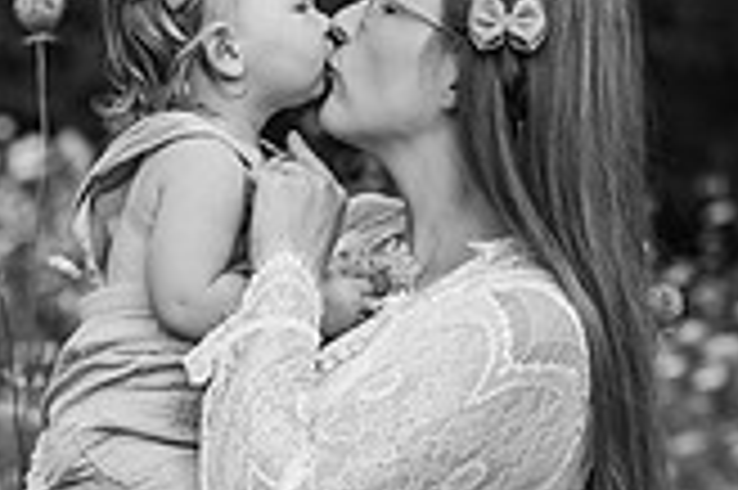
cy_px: 524
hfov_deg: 6.8
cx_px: -112
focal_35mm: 301
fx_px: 6164
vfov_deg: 4.5
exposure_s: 1/1250
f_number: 3.5
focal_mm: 85
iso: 250
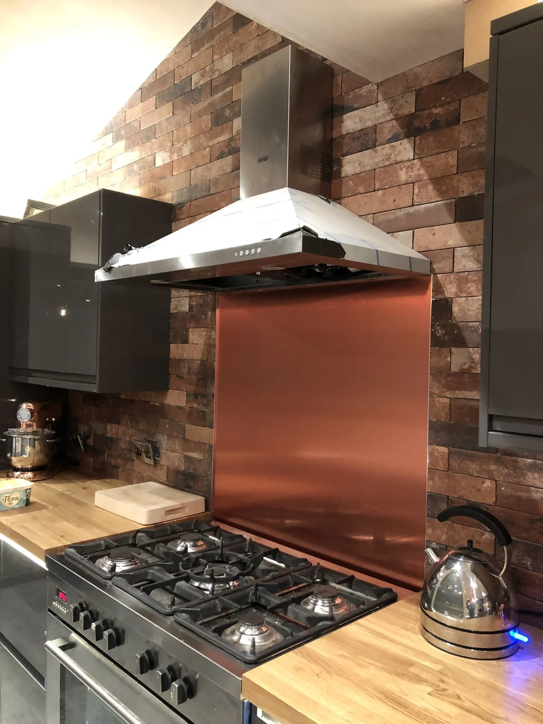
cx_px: 272
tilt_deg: +1.8
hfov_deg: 49.7
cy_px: 362
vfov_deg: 63.4
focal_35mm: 28
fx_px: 586
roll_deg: -1.8
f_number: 1.8
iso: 80
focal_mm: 3.99
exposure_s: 1/6
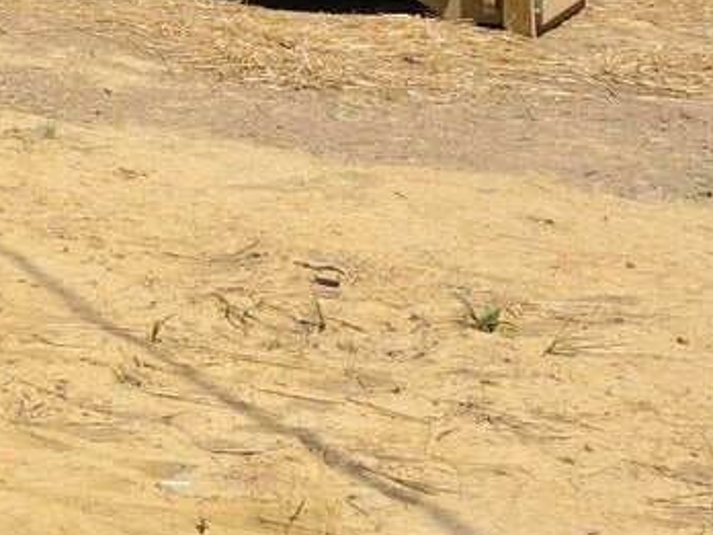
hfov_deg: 12.5
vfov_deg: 9.7
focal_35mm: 141
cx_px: -653
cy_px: -568
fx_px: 2904
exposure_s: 1/10000
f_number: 1.7
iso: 64
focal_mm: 6.3
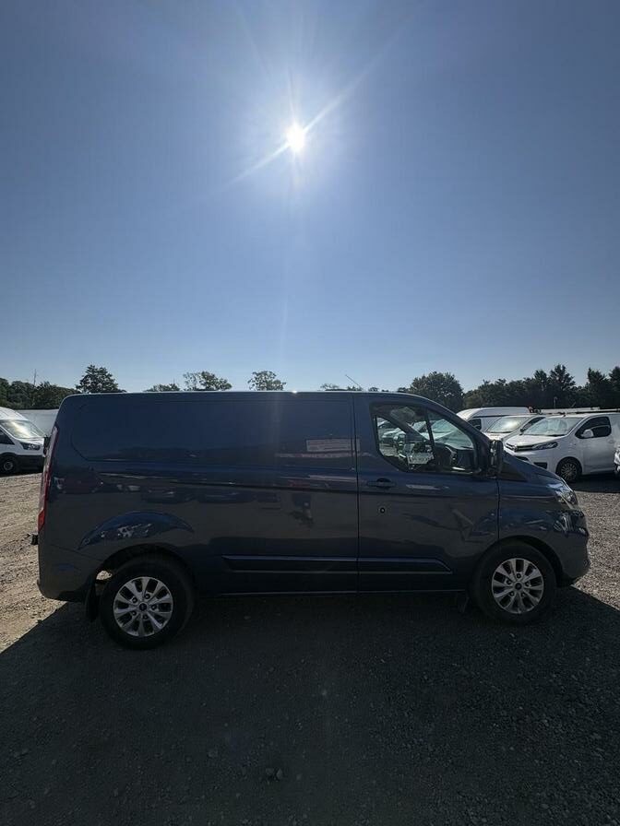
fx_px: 334
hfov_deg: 85.7
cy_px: 413
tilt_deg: +3.0
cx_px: 310
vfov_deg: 102.1
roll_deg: +1.1
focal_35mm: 14
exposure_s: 1/4630
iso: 50
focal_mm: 2.22
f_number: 2.2
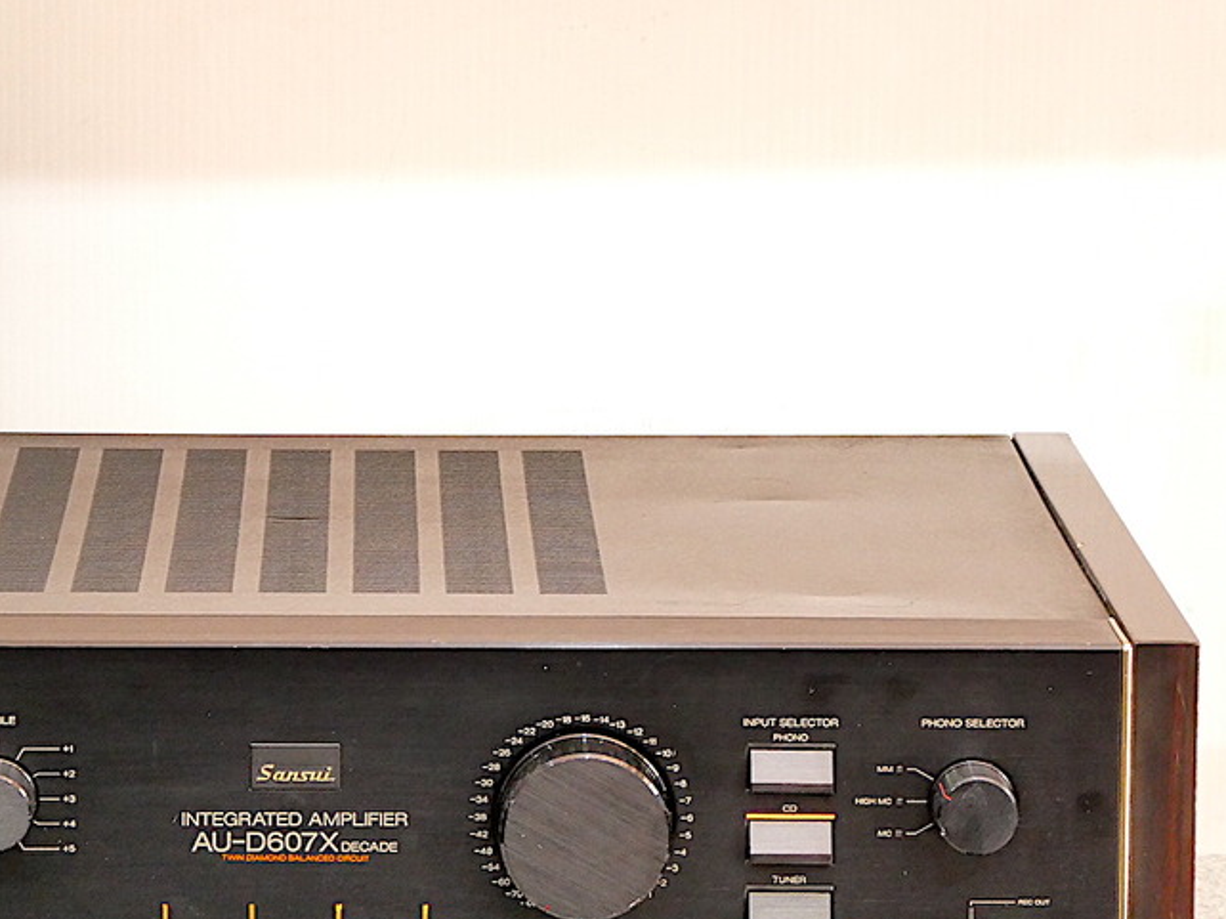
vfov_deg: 7.3
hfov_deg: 9.8
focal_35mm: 202
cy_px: 657
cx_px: 332
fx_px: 7152
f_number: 5.3
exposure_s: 1/13
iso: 400
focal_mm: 24.2
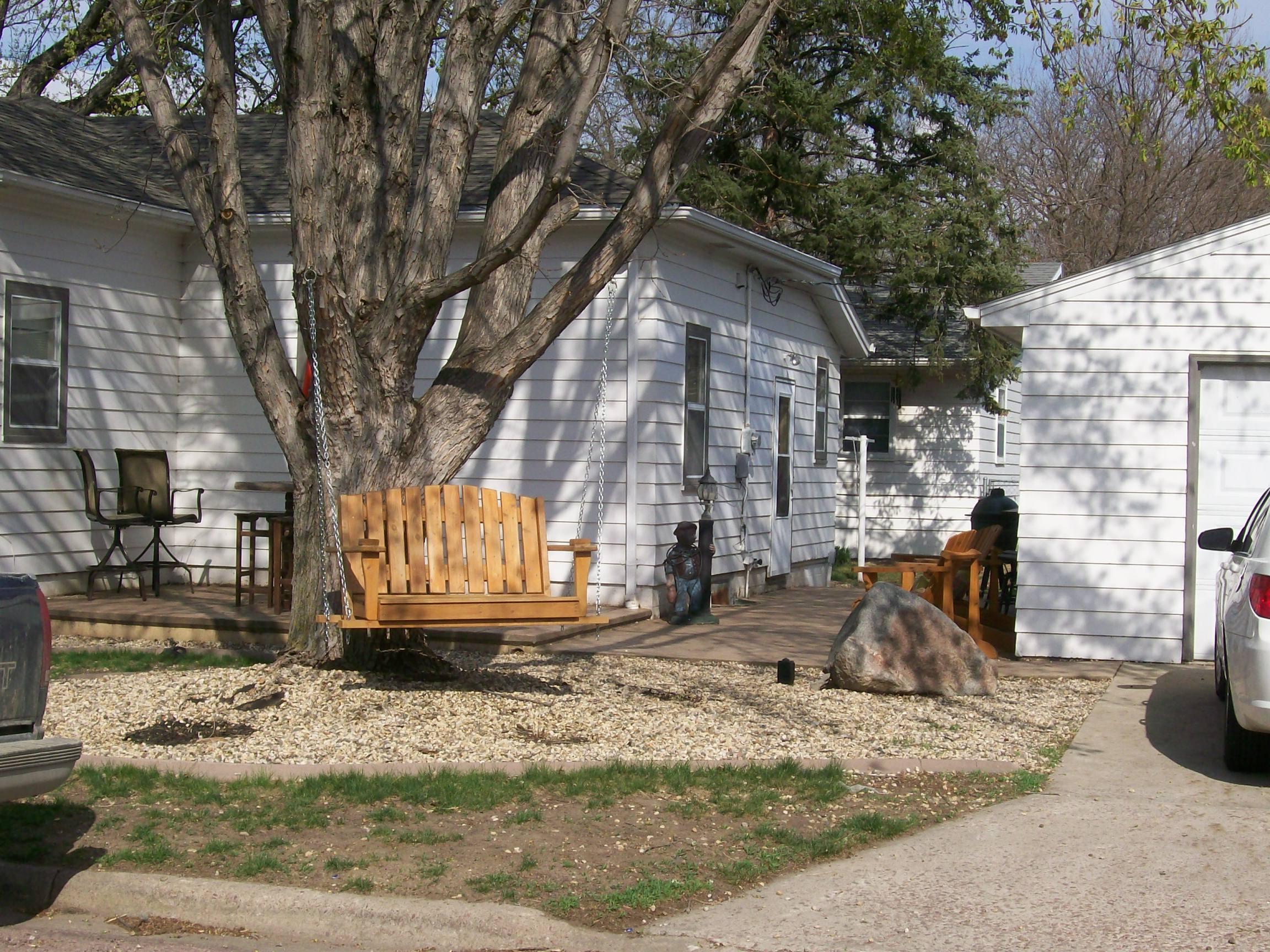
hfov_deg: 34.3
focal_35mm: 56
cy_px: 476
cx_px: 635
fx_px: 2055
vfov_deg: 26.1
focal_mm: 9.4
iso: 80
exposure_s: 1/578
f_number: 6
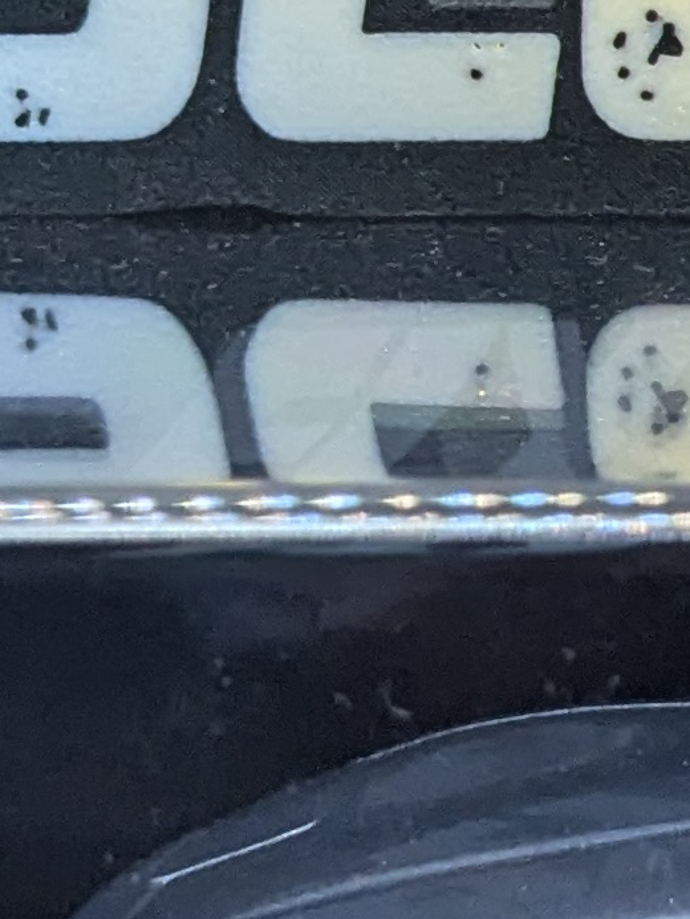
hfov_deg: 9.1
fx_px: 4171
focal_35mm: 157
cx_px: 1132
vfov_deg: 12.5
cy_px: 176
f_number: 1.73
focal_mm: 4.38
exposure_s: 1/99.9
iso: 457
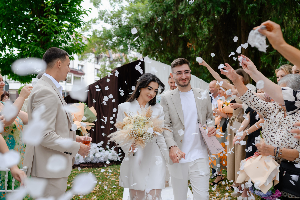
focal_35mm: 36
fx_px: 300
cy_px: 99
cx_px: 151
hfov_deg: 53.1
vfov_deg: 36.9
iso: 200
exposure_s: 1/640
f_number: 2.8
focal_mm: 35
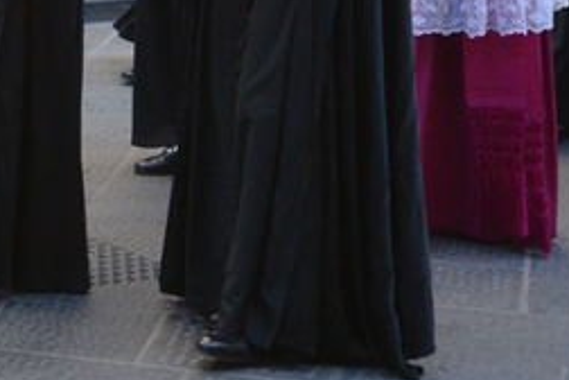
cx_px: -386
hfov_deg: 10.3
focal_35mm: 190
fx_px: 3003
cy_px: -290
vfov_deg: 7.1
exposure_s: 1/500
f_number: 11
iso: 1600
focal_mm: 35
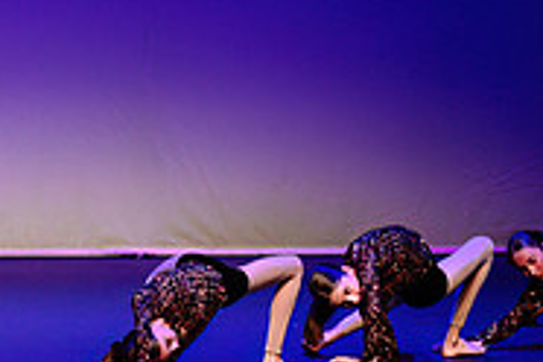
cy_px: 309
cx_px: -204
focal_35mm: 283
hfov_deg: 7.2
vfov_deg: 4.9
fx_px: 4268
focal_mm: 86
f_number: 2.8
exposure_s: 1/400
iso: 1600
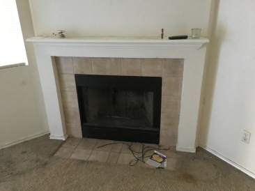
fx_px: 213
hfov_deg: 61.7
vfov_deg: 48.2
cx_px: 128
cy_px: 96
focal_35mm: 29
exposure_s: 1/15
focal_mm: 4.15
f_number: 2.2
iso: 400
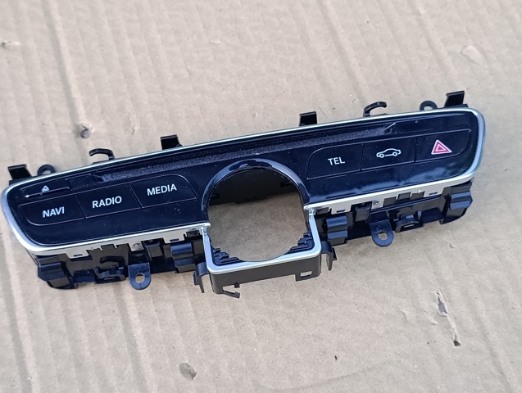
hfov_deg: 41.2
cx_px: 261
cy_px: 196
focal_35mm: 46
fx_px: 695
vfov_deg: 31.6
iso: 1250
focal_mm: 6.11
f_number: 1.7
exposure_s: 1/50
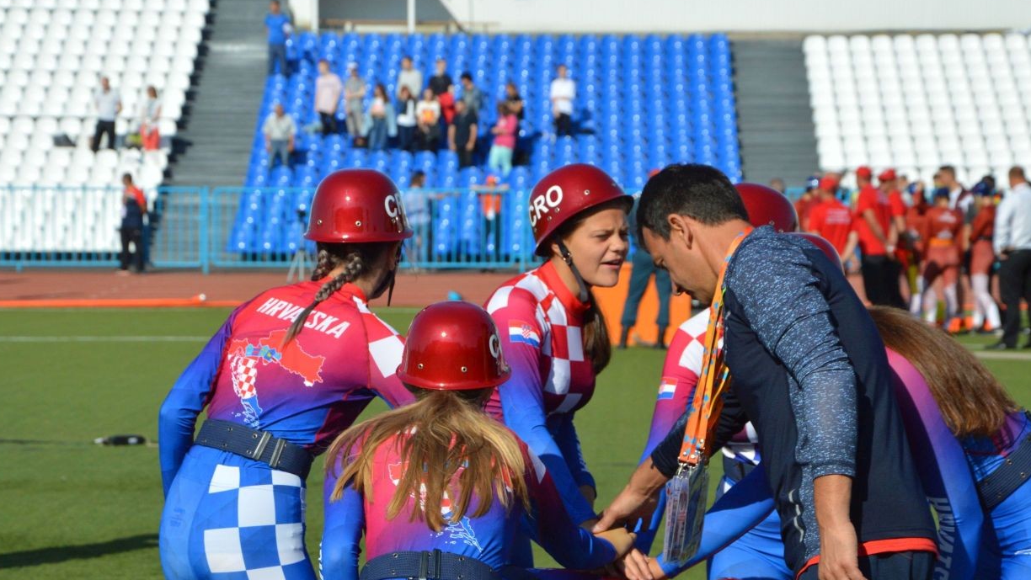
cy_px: 327
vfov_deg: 8.4
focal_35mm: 145
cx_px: 556
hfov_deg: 14.9
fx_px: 3955
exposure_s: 1/2000
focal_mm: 75
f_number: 7.1
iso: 400
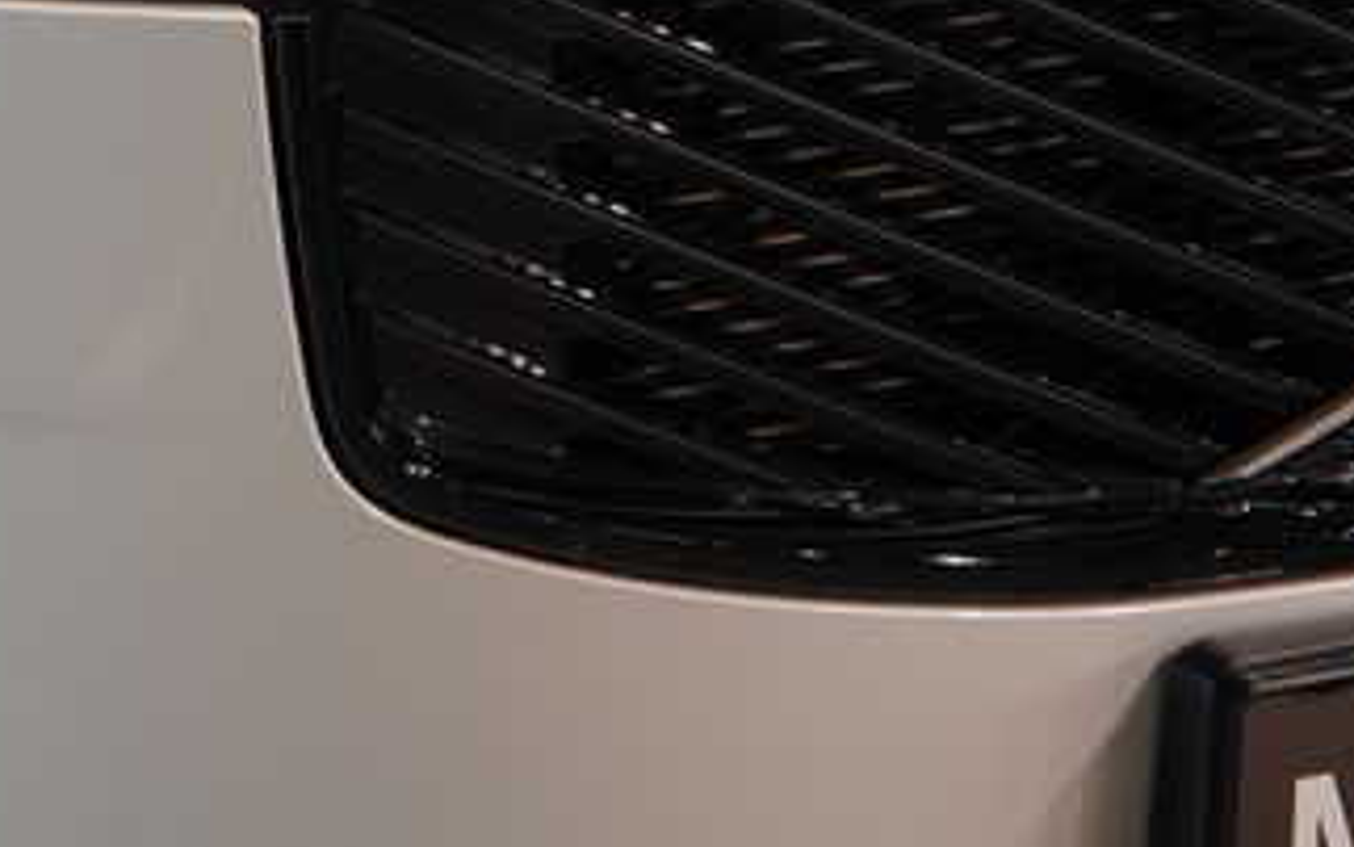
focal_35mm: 226
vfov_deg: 5.8
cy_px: -405
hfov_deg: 9.1
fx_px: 8341
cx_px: -327
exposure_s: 1/80
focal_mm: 70
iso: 1000
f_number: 5.6
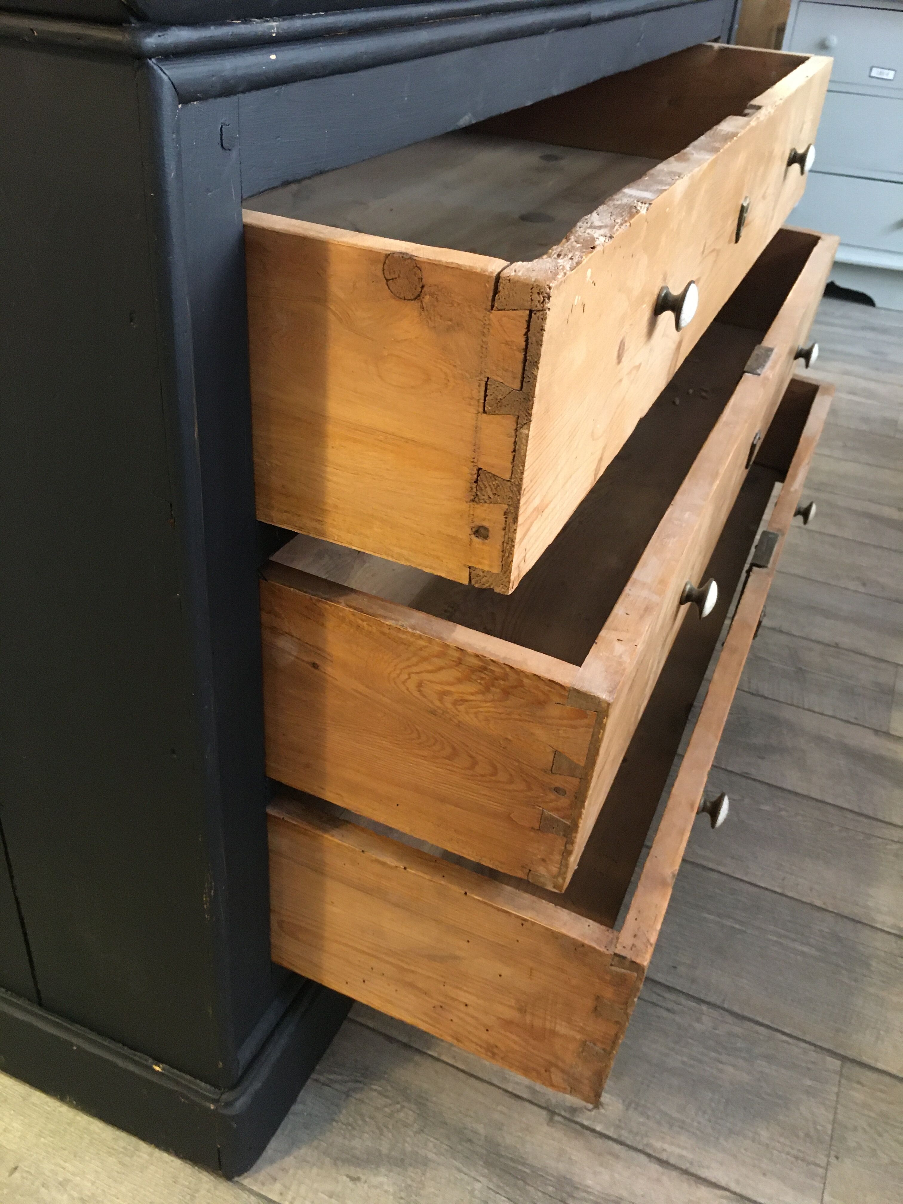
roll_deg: -5.3
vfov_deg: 61.7
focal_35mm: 29
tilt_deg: -33.0
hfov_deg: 48.2
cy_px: 602
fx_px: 1009
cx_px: 452
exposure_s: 1/33
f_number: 2.2
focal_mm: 4.15
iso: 250
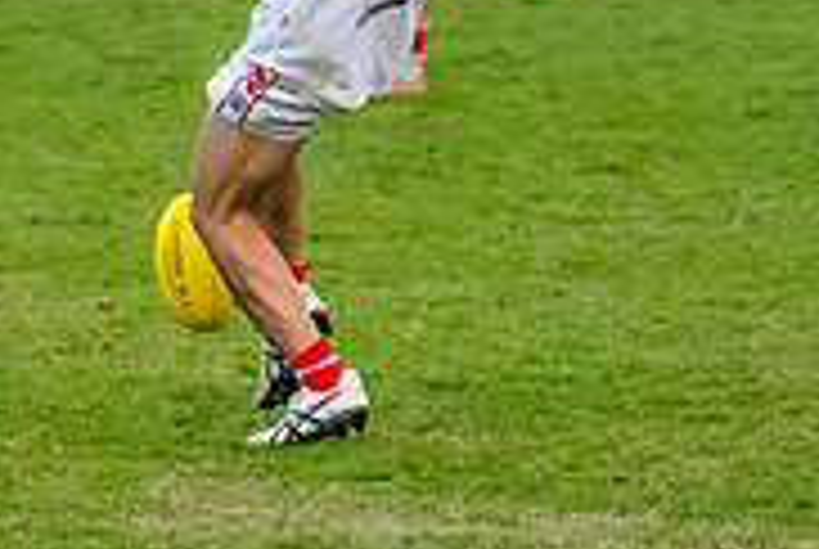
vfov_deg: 1.6
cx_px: 219
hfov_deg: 2.4
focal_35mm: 862
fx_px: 19642
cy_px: -45
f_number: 4
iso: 3600
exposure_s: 1/1600
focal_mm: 210
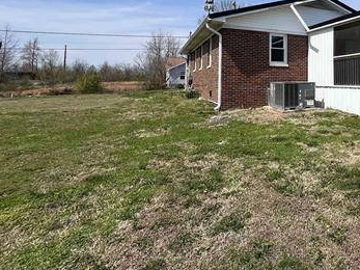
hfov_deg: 62.2
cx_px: 312
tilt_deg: +3.5
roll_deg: +0.5
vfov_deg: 53.9
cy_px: 64
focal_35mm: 24
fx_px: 250
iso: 32
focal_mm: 1.57
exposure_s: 1/1815
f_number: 1.8
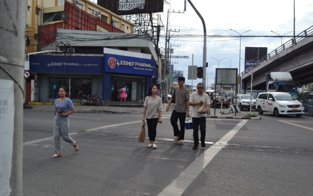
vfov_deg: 37.3
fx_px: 290
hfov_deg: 56.7
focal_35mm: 34
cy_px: 99
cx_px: 155
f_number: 6.3
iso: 100
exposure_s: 1/160
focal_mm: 22
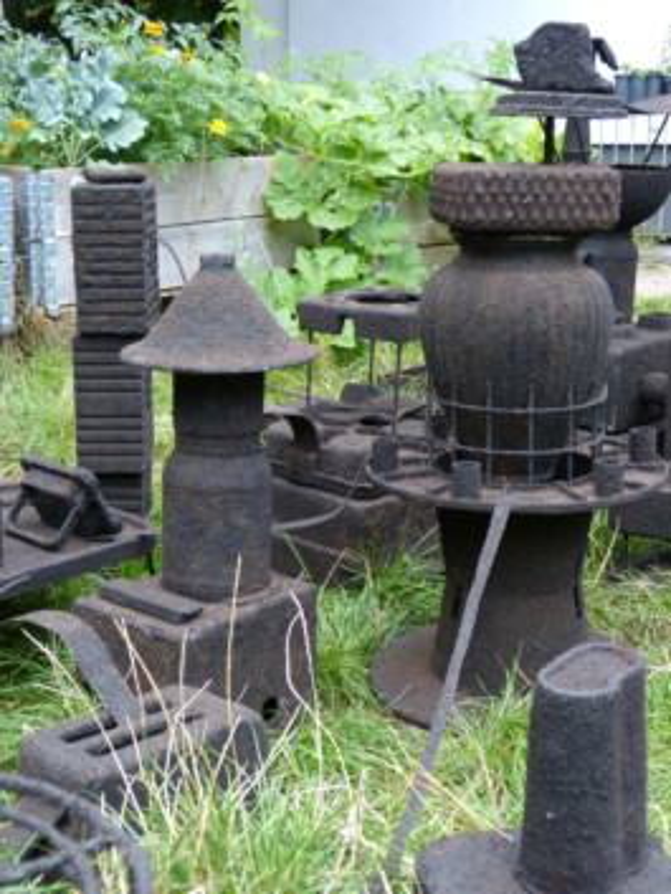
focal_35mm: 44
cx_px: 336
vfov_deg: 42.9
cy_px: 447
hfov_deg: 32.9
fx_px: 1137
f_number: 3.2
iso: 125
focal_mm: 7.9
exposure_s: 1/60
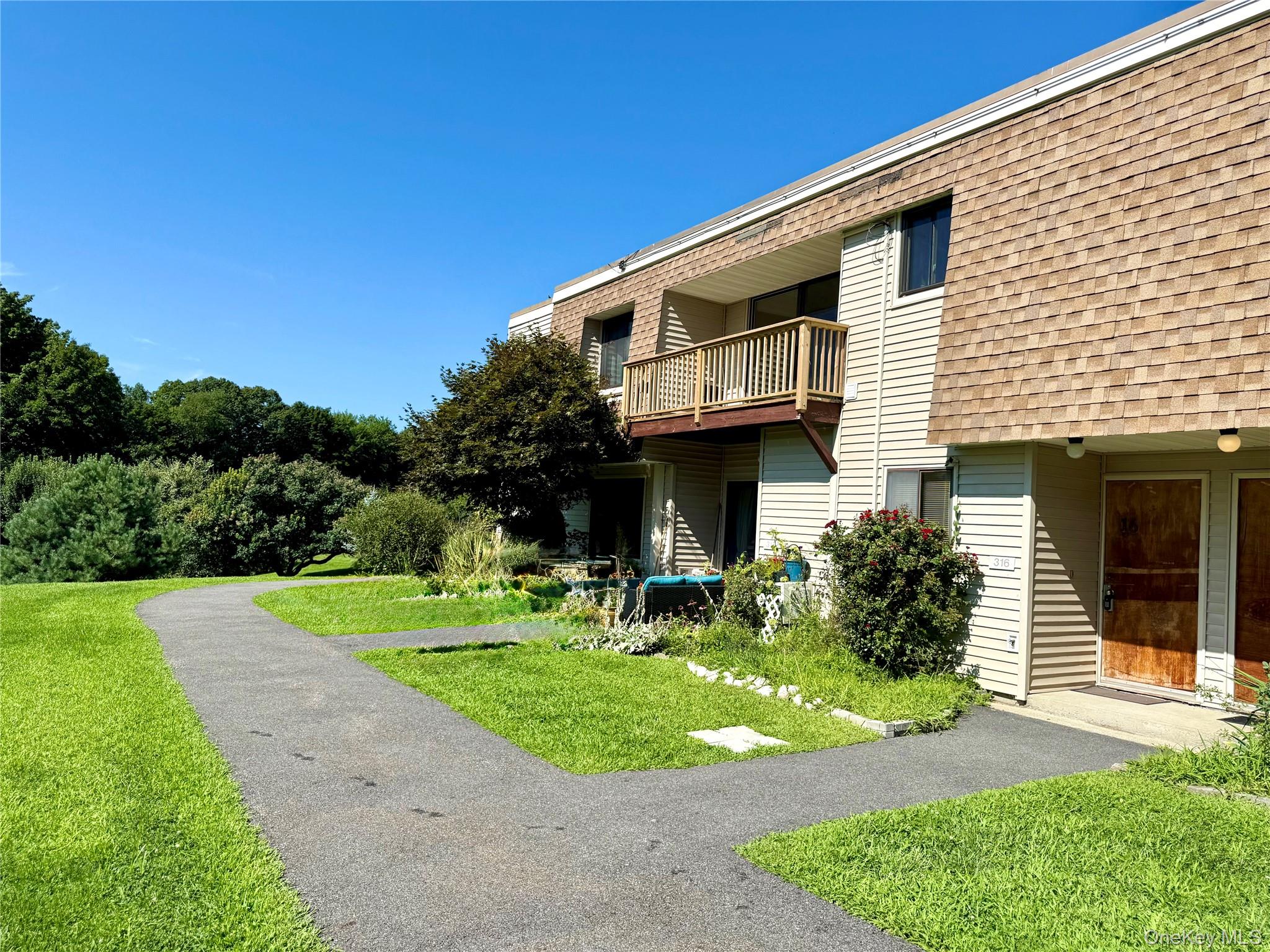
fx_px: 881
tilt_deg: +3.1
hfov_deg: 71.6
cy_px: 476
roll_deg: -3.0
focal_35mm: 24
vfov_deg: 56.8
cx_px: 635
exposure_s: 1/6711
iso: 80
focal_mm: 6.76
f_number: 1.78
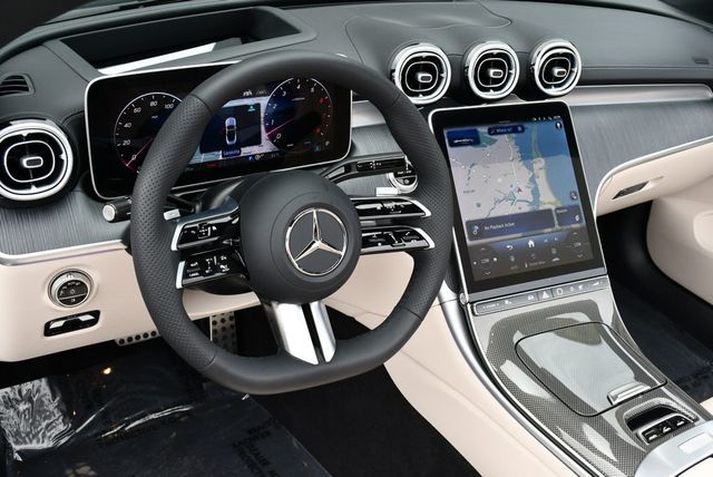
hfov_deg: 48.4
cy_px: 238
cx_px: 356
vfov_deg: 33.5
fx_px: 793
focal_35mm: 40
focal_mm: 20
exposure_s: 1/250
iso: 360
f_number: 5.6
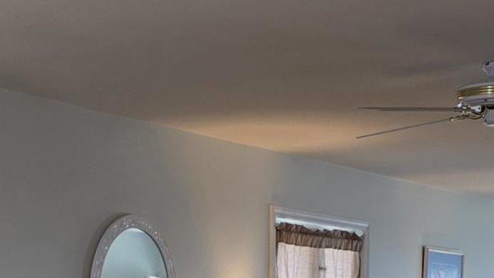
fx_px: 1507
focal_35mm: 115
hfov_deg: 18.3
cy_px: 524
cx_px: 35
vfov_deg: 9.9
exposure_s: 1/120
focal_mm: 6.3
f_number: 1.7
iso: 64
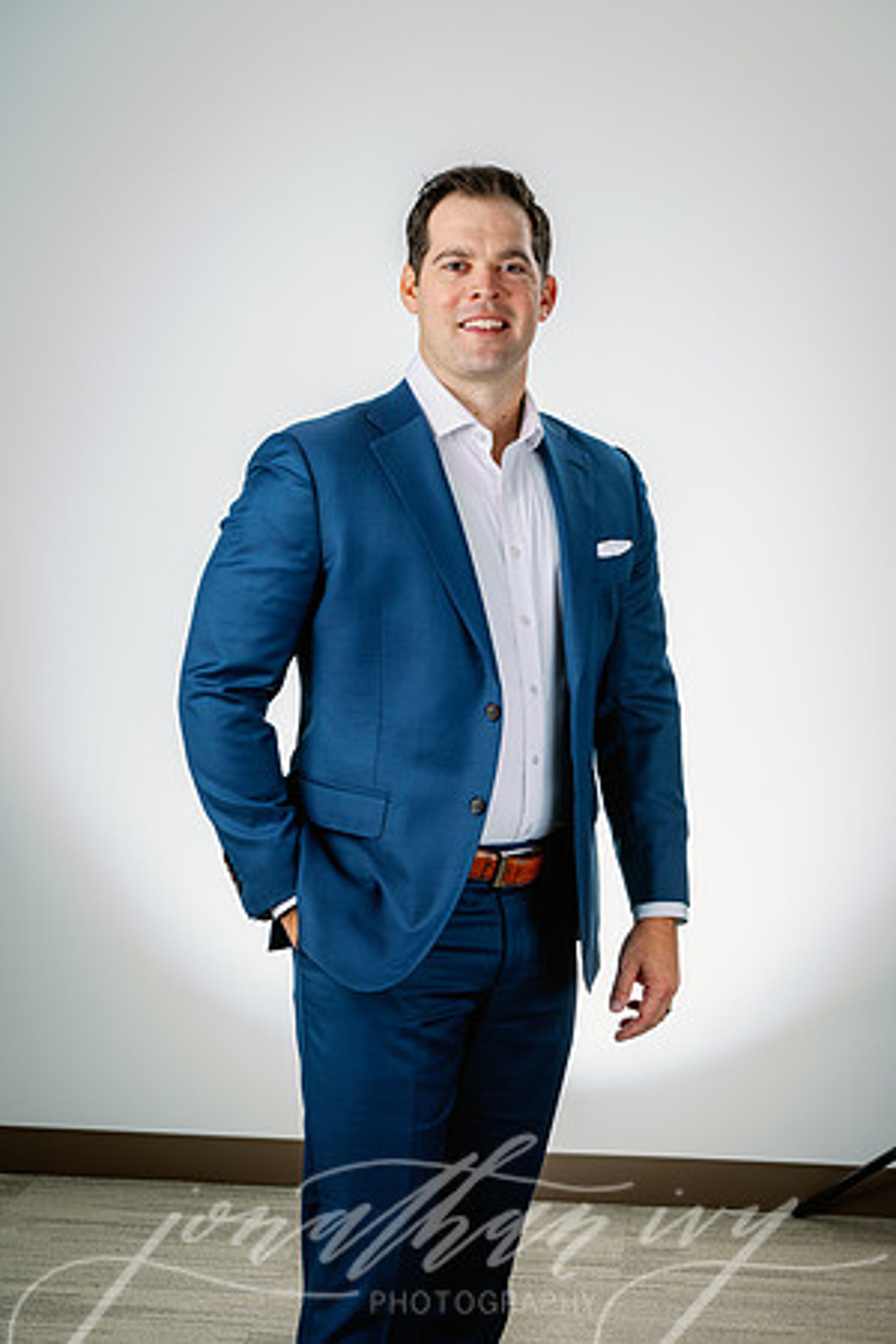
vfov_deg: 33.9
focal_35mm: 59
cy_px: 672
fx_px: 2202
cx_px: 448
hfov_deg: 23.0
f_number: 8
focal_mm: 59
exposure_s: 1/160
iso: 125
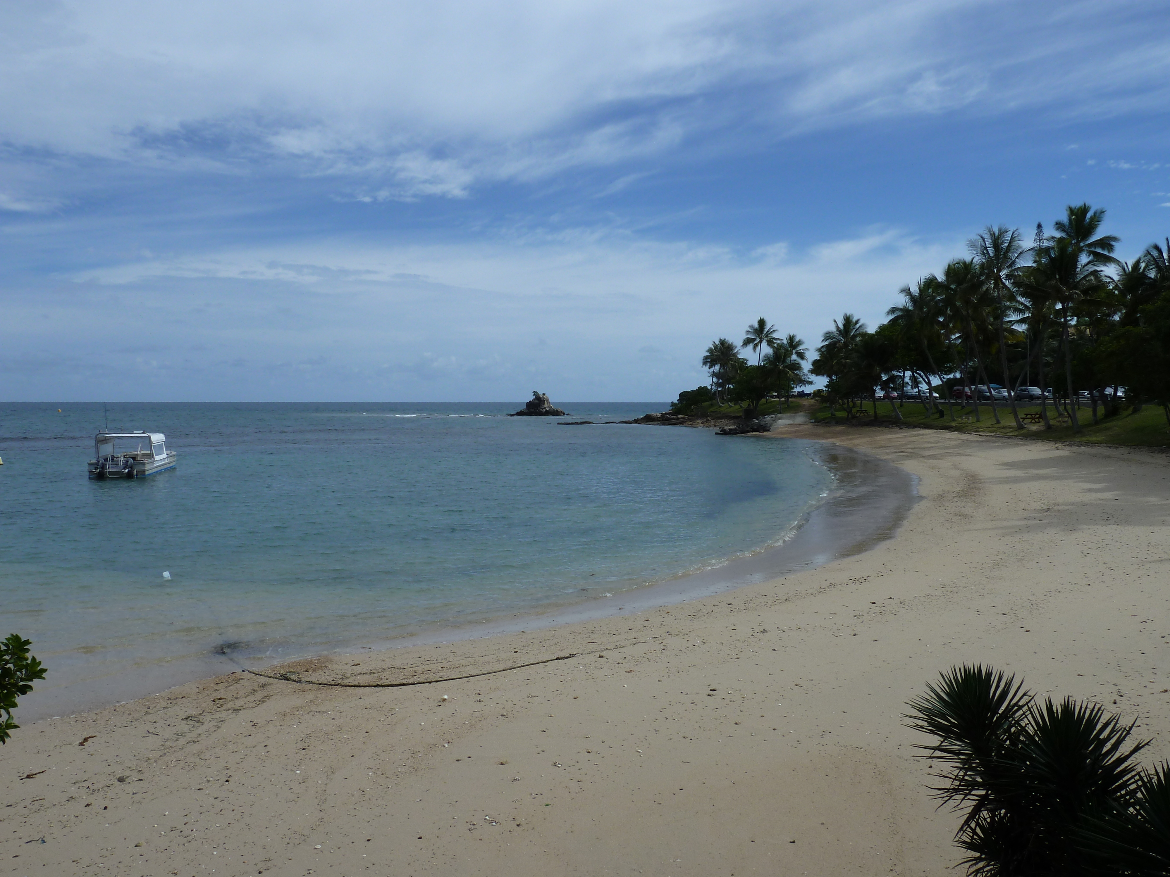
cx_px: 585
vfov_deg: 48.2
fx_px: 980
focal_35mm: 29
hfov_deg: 61.7
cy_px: 438
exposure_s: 1/640
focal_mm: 4.7
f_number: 5.6
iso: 80
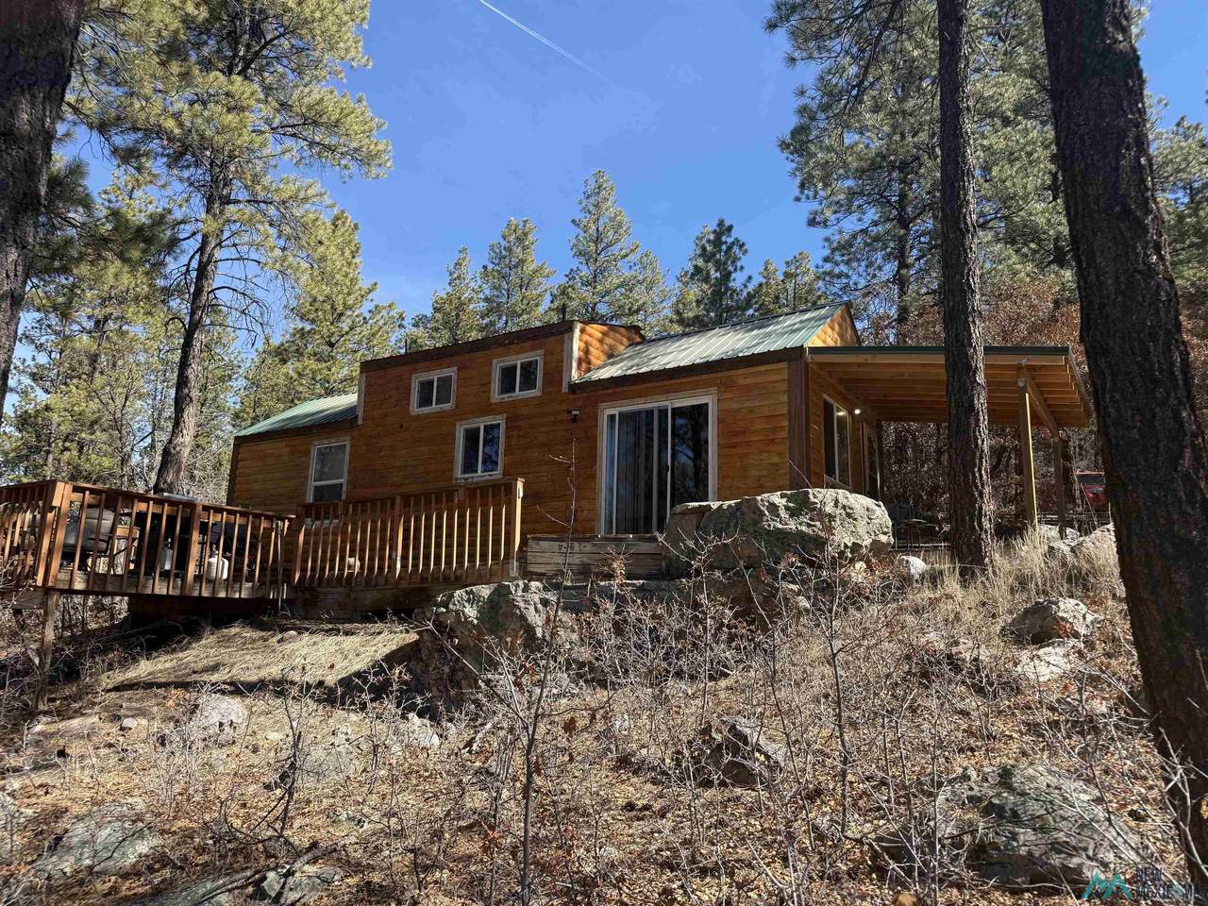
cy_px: 453
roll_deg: -1.6
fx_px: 838
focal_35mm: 24
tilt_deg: +12.2
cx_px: 604
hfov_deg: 71.6
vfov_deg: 56.8
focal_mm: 6.76
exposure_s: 1/1689
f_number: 1.78
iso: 80
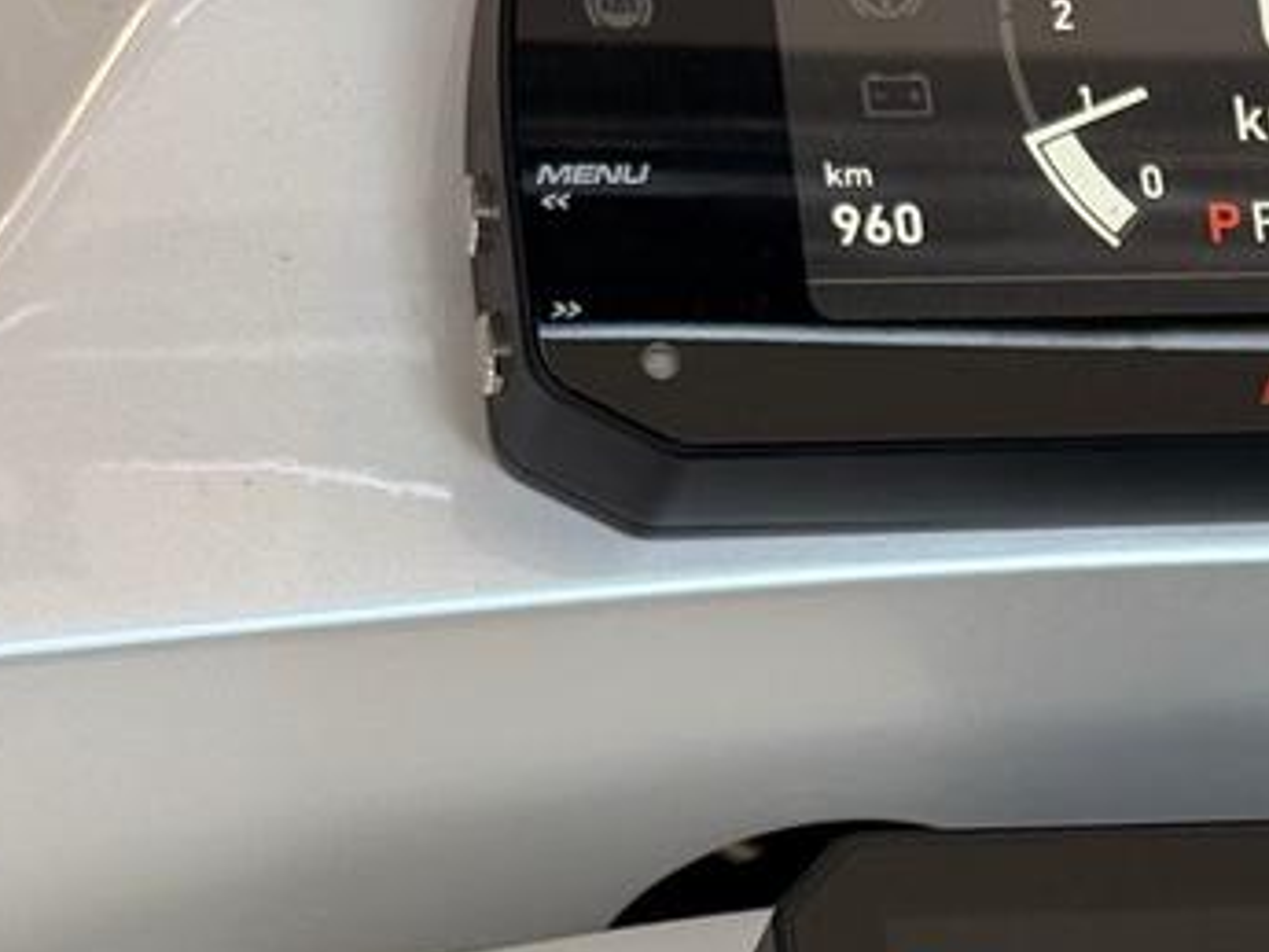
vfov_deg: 8.3
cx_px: 1475
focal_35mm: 178
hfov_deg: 10.9
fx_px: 6528
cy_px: 992
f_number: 1.78
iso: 80
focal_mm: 6.76
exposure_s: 1/183
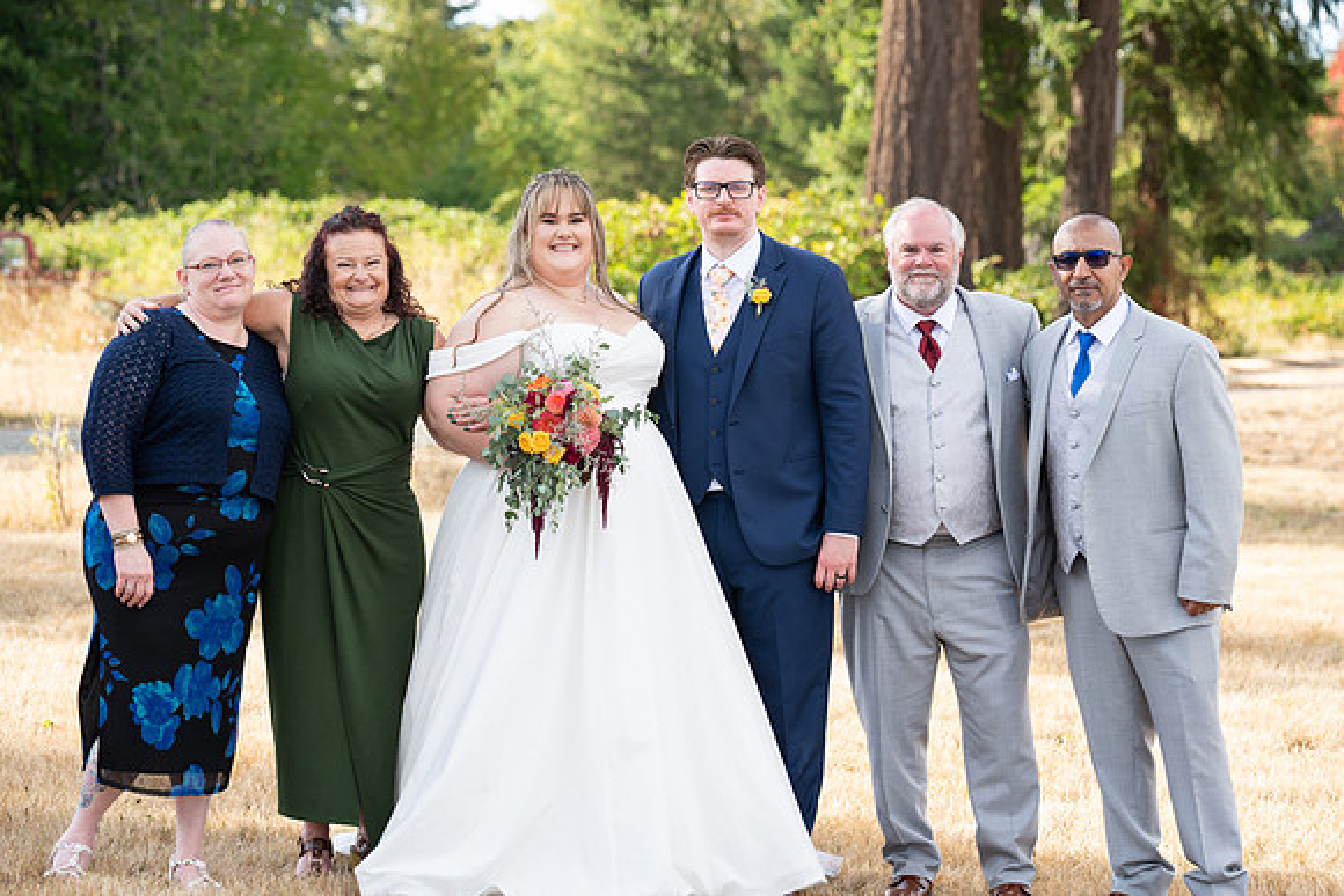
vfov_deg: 12.1
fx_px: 4219
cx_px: 672
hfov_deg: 18.1
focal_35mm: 113
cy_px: 448
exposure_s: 1/320
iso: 250
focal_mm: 113
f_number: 5
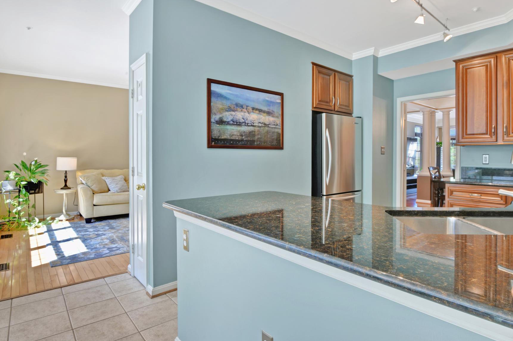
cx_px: 281
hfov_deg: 86.7
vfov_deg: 64.2
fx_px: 271
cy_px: 195
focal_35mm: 19
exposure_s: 1/1.3
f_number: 16
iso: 100
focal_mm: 16
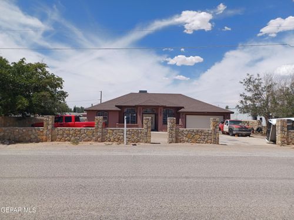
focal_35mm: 25
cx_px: 147
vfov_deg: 54.9
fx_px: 212
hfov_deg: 69.4
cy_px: 110
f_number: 1.8
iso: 32
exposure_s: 1/729
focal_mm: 4.6
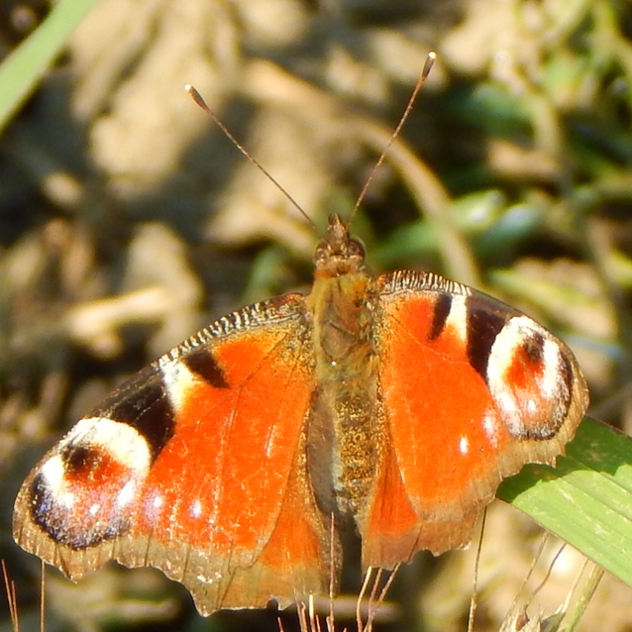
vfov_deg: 4.3
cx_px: 333
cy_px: 316
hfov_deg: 4.3
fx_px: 8448
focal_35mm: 409
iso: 125
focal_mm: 62.2
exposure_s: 1/200
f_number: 5.7
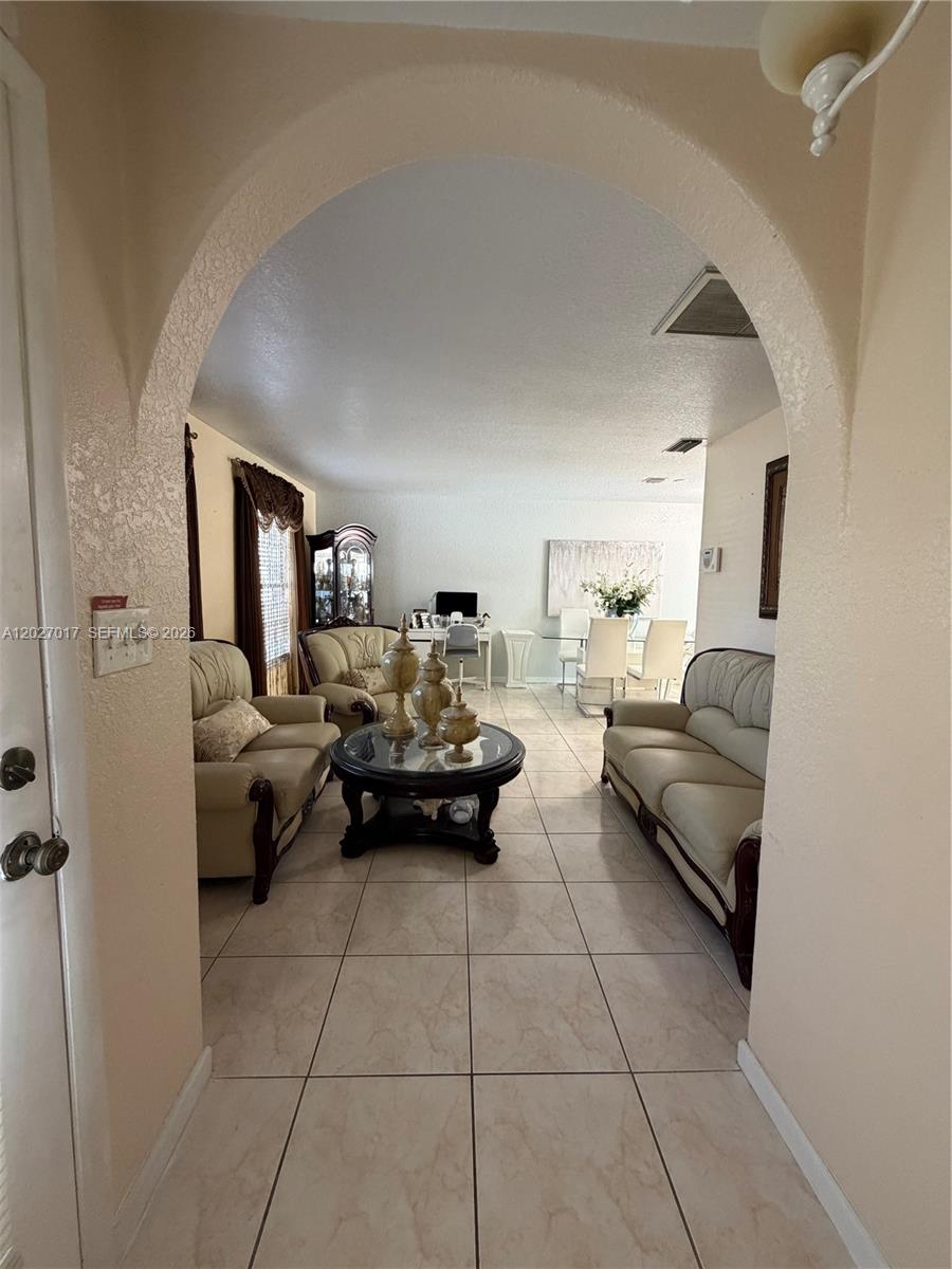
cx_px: 476
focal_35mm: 14
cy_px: 634
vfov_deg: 102.1
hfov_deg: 85.7
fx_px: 513
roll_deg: -0.7
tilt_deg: -5.5
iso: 320
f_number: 2.2
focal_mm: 2.22
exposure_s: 1/60
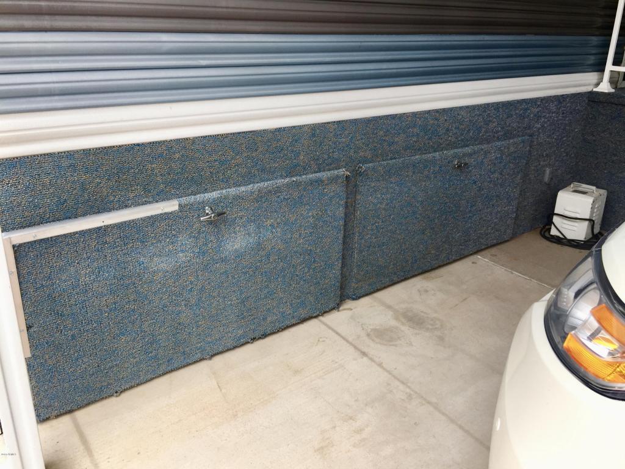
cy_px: 234
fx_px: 524
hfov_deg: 61.7
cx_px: 312
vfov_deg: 48.2
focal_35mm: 29
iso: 32
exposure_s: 1/120
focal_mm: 4.15
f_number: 2.2
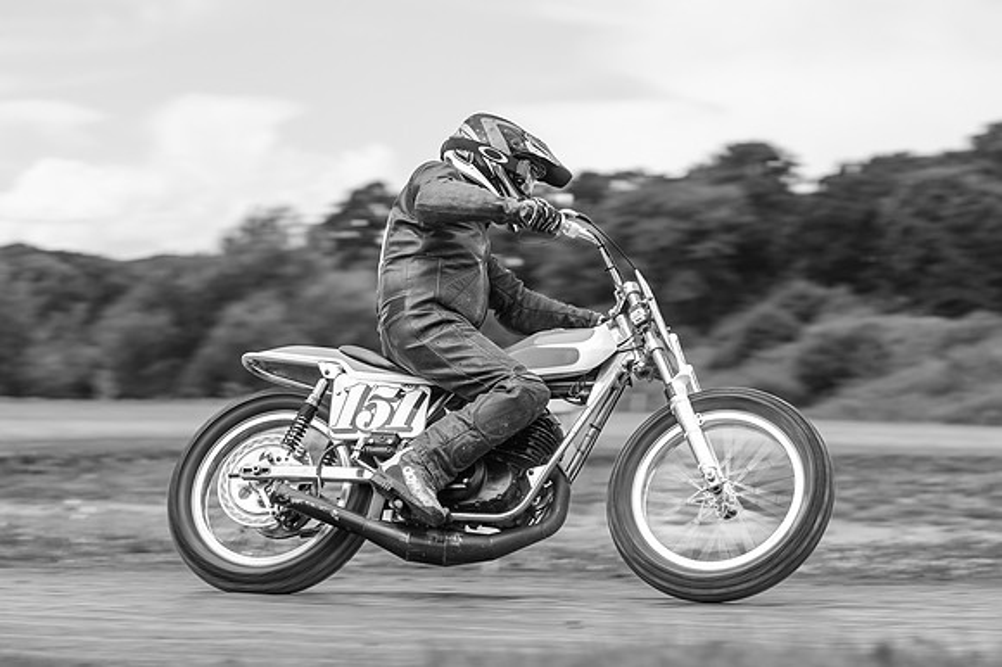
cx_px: 501
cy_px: 334
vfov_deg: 11.3
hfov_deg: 16.9
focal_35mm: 121
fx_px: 3366
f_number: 4
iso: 64
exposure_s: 1/250
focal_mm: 81
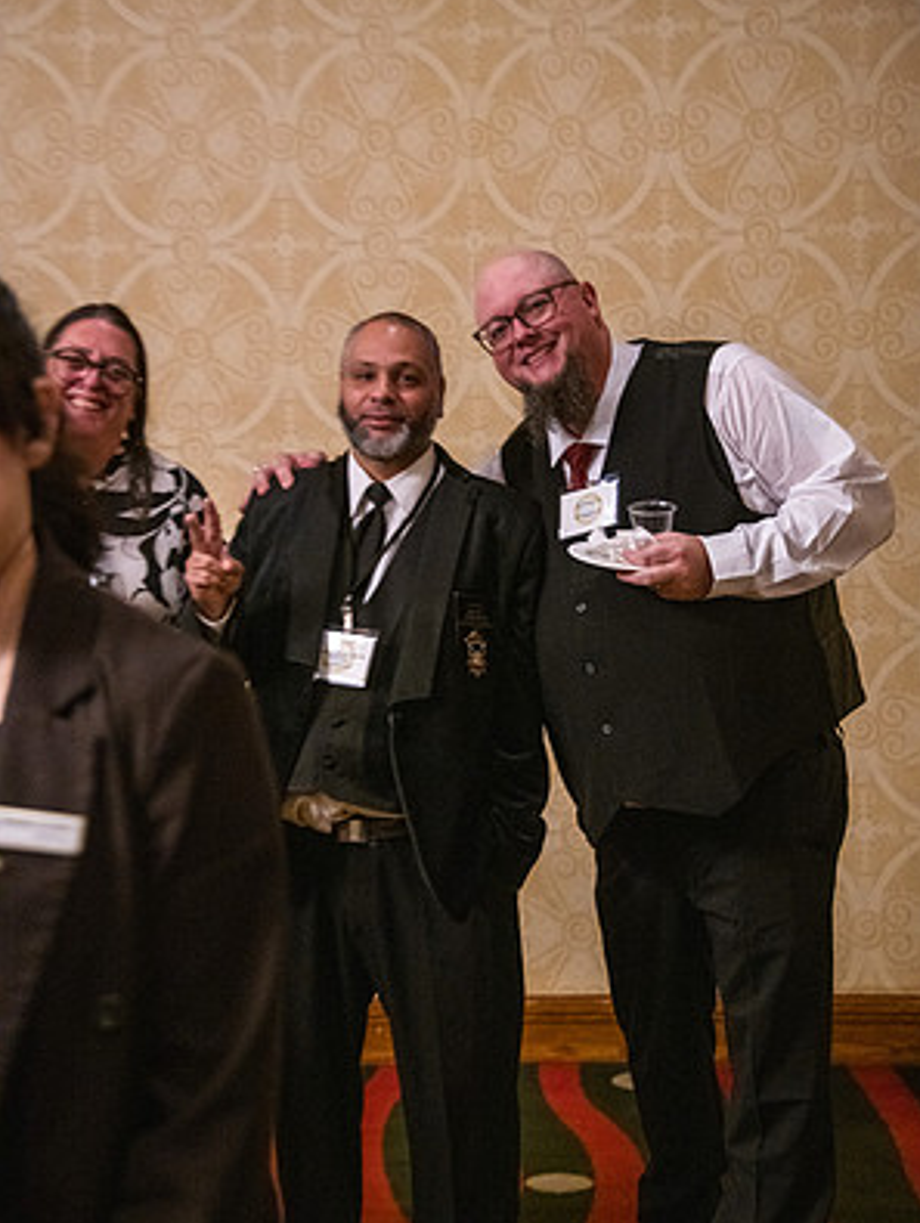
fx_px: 3290
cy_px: 557
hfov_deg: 15.9
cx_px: 462
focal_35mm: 93
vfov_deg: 21.1
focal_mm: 85
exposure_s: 1/50
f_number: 5
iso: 4000
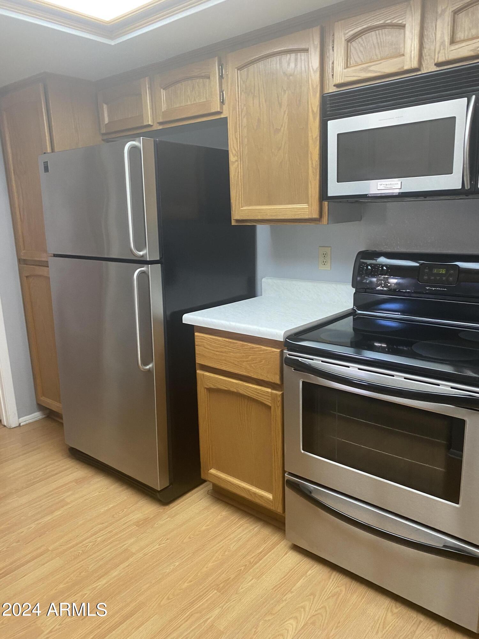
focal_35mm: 26
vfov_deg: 67.3
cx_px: 240
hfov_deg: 53.1
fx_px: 480
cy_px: 320
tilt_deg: -10.6
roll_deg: +1.1
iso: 160
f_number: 1.8
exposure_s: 1/60
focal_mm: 4.25
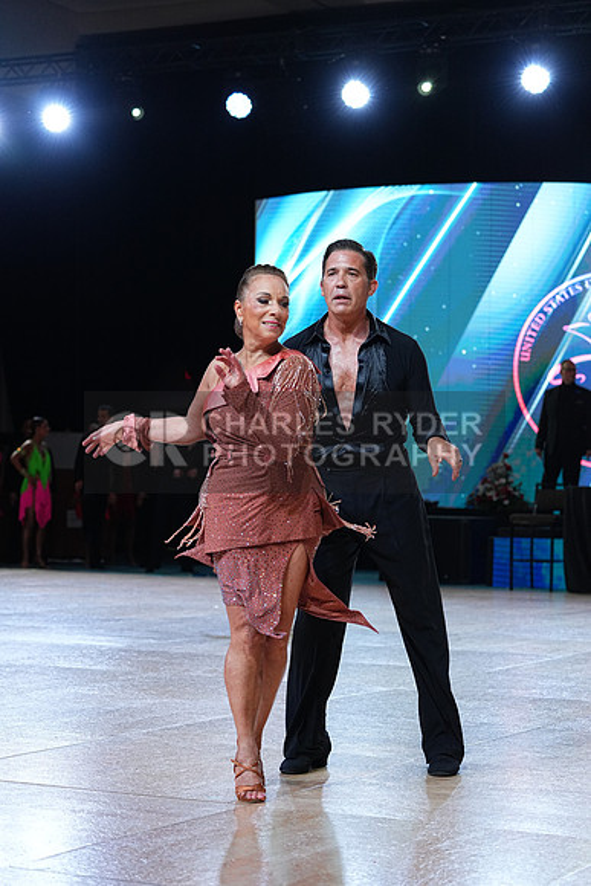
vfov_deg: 26.3
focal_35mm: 77
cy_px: 443
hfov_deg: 17.7
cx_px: 296
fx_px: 1895
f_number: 4
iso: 1000
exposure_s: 1/500
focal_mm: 77
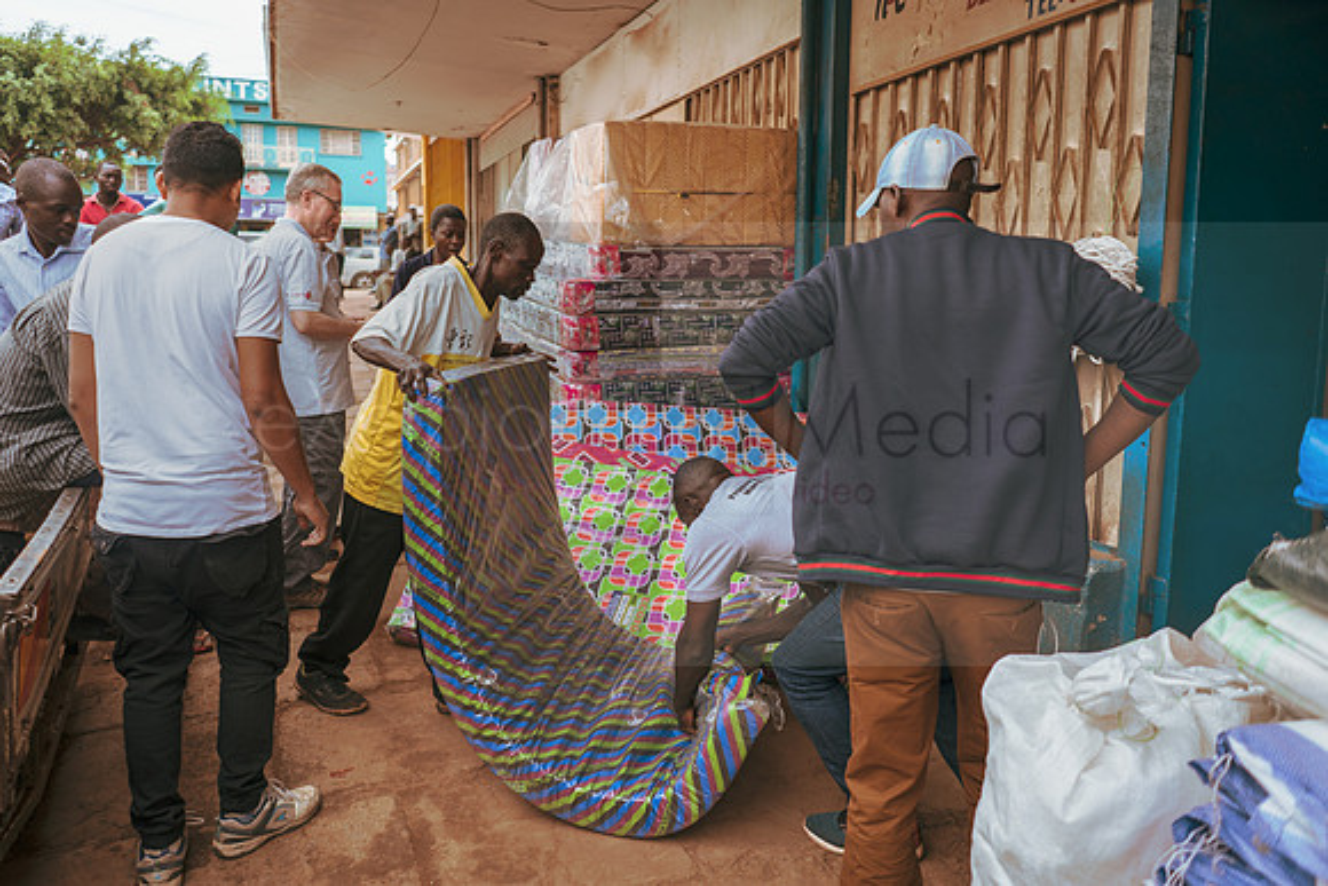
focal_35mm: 28
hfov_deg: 65.5
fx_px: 1033
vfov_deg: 46.4
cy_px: 443
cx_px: 664
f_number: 2.5
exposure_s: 1/400
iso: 100
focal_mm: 28
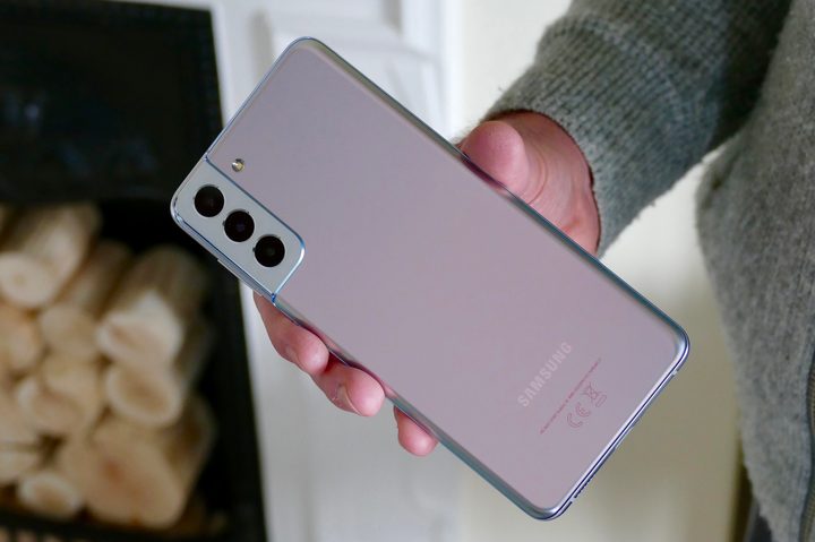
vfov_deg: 17.0
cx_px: 408
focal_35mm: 80
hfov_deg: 25.4
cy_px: 271
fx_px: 1810
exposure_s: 1/80
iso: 1000
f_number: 3.7
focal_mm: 29.24
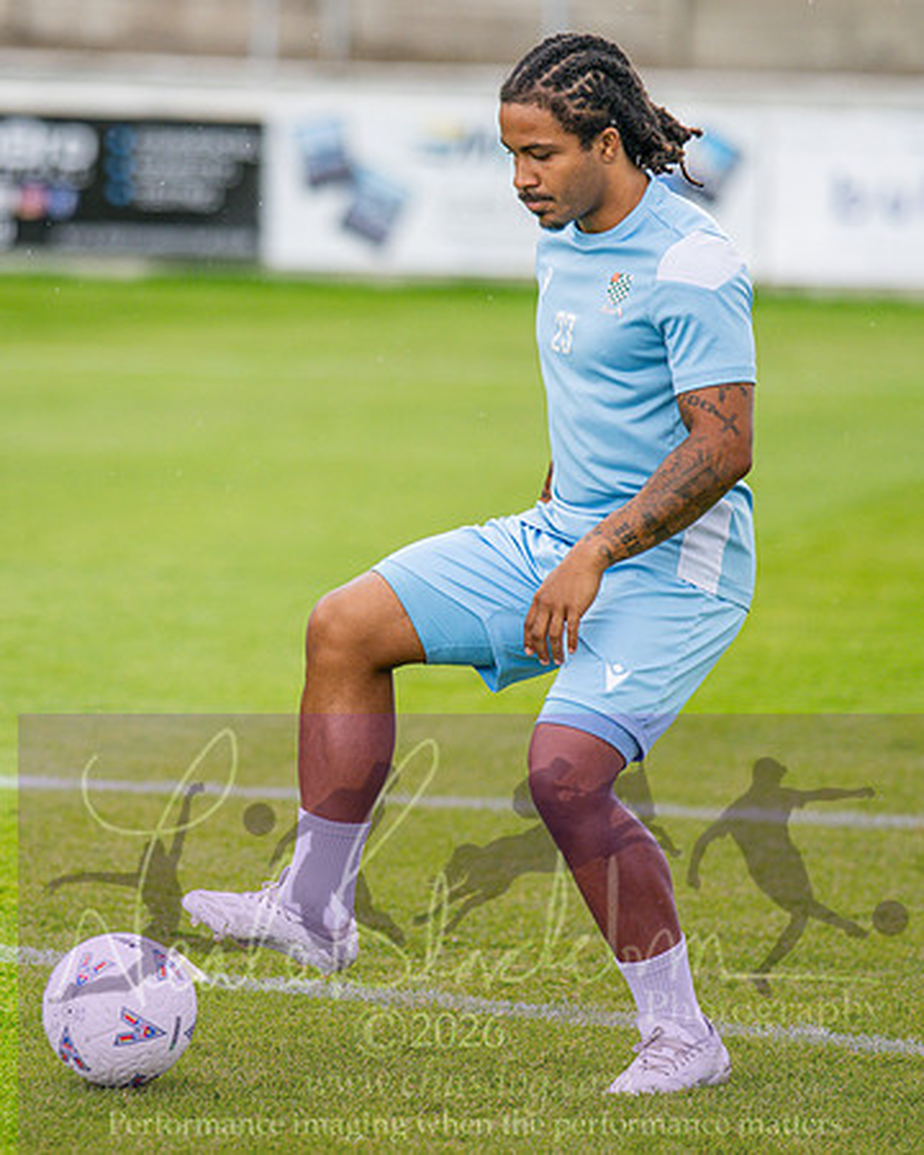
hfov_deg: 6.0
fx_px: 8769
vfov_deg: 7.5
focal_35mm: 257
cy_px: 490
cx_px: 182
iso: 400
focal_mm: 135
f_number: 1.8
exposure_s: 1/1600
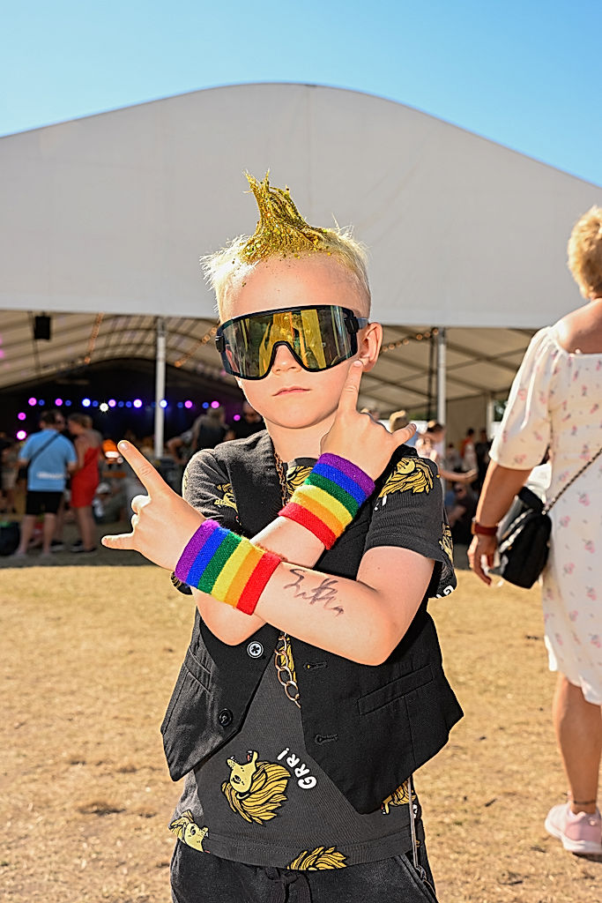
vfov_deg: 50.7
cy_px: 452
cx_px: 301
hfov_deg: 35.1
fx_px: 953
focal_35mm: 38
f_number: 7.1
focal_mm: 38
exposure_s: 1/160
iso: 100
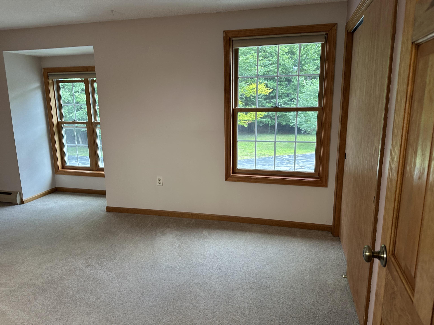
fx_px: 301
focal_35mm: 24
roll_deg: +1.1
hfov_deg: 71.6
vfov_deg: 56.8
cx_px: 217
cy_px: 162
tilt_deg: -8.9
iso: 125
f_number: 1.78
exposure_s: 1/60
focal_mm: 6.86
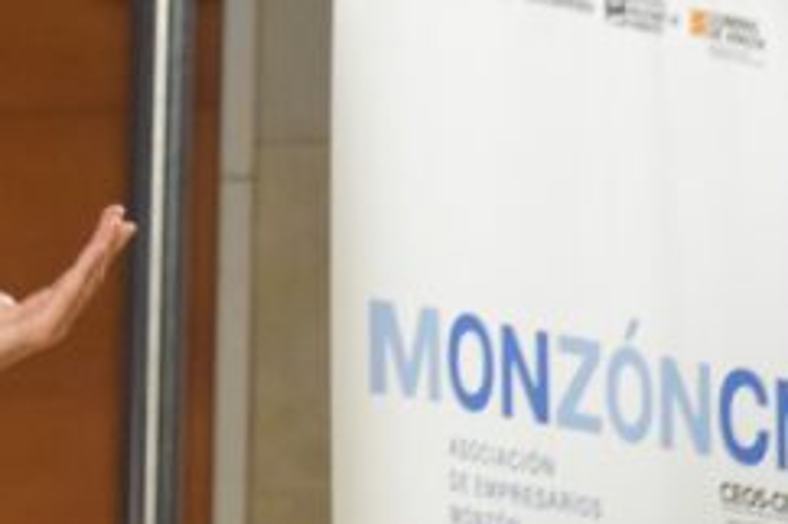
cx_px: -104
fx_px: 13459
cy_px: -142
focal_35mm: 615
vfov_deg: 2.2
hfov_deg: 3.3
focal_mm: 155
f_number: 6
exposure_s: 1/250
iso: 8000
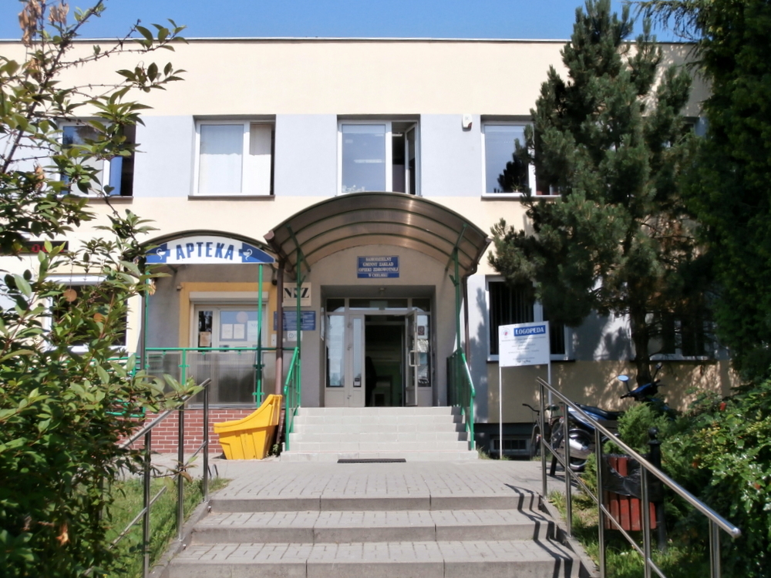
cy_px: 289
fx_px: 846
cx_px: 386
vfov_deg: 37.7
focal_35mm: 38
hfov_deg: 49.0
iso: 100
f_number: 3.9
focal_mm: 6.67
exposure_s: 1/800
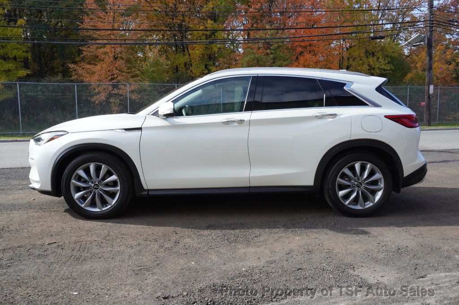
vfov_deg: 43.5
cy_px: 152
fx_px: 382
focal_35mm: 30
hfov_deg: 62.0
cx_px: 230
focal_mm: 20
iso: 320
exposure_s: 1/250
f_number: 9
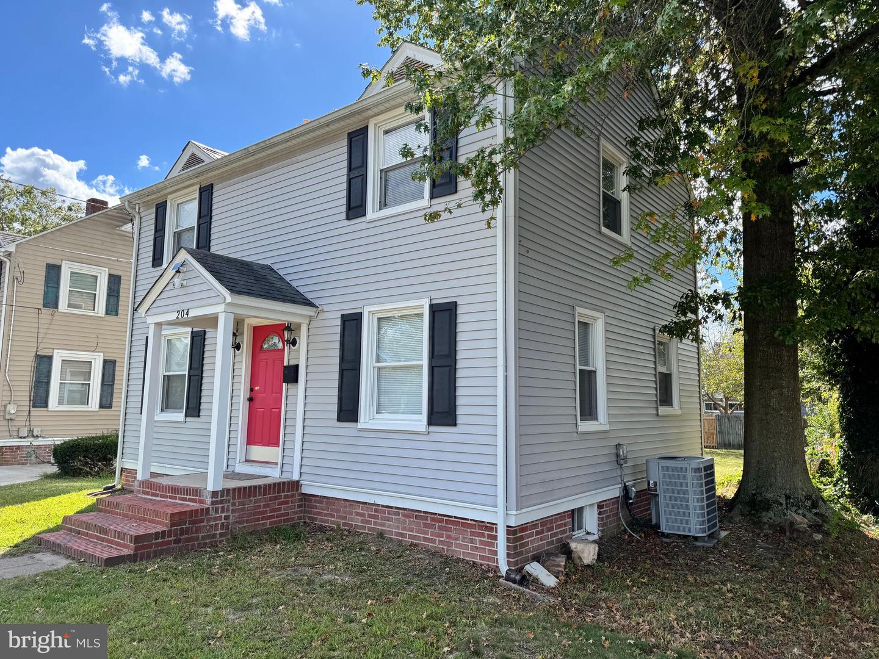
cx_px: 440
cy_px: 330
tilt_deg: +6.1
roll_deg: -1.1
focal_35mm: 24
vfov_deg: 56.8
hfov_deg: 71.6
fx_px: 609
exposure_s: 1/1678
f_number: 1.78
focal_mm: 6.76
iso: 80
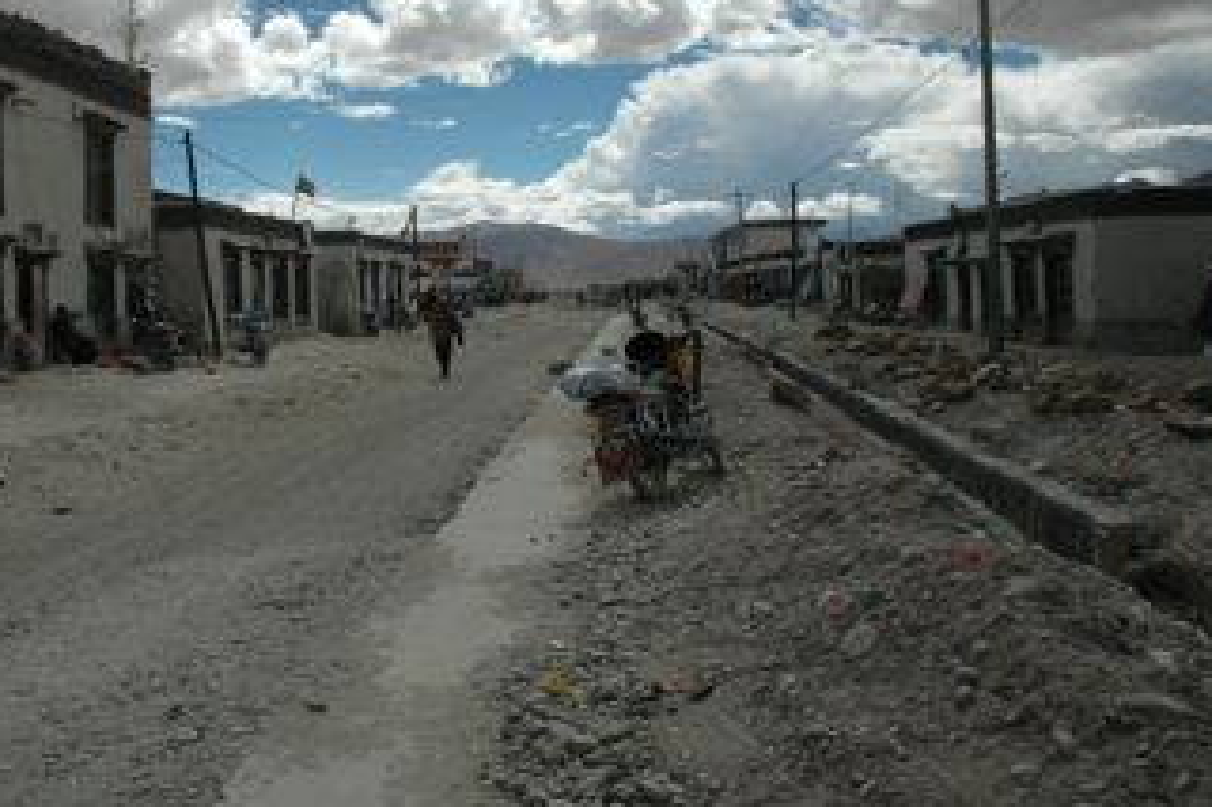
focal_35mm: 38
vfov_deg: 34.8
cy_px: 292
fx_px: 1279
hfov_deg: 49.9
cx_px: 409
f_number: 10
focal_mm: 18
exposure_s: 1/400
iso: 400
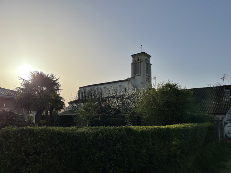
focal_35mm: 26
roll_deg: -0.3
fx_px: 174
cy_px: 86
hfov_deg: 67.3
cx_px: 116
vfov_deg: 53.1
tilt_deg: +8.4
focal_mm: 4.2
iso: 32
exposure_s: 1/9804
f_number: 1.6
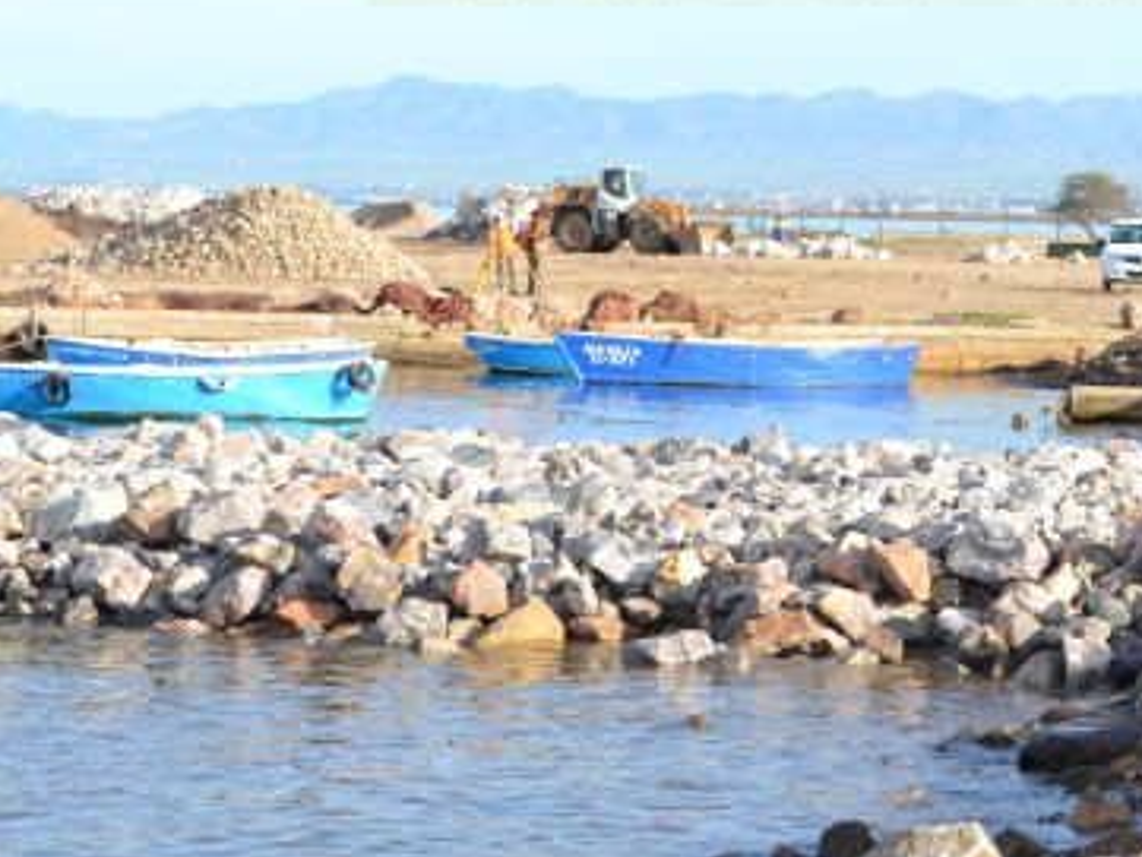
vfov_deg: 10.4
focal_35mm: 143
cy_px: 337
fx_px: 4715
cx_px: 772
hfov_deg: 13.8
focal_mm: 55
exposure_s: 1/200
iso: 100
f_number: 7.1
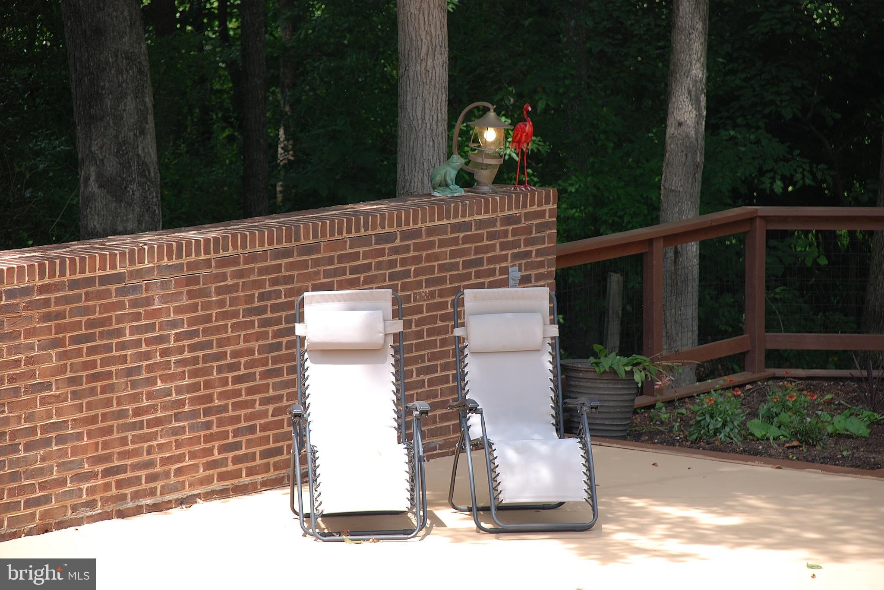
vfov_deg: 7.3
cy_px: 295
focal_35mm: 188
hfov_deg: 11.0
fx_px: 4604
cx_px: 442
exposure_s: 1/125
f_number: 5.6
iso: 160
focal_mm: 125
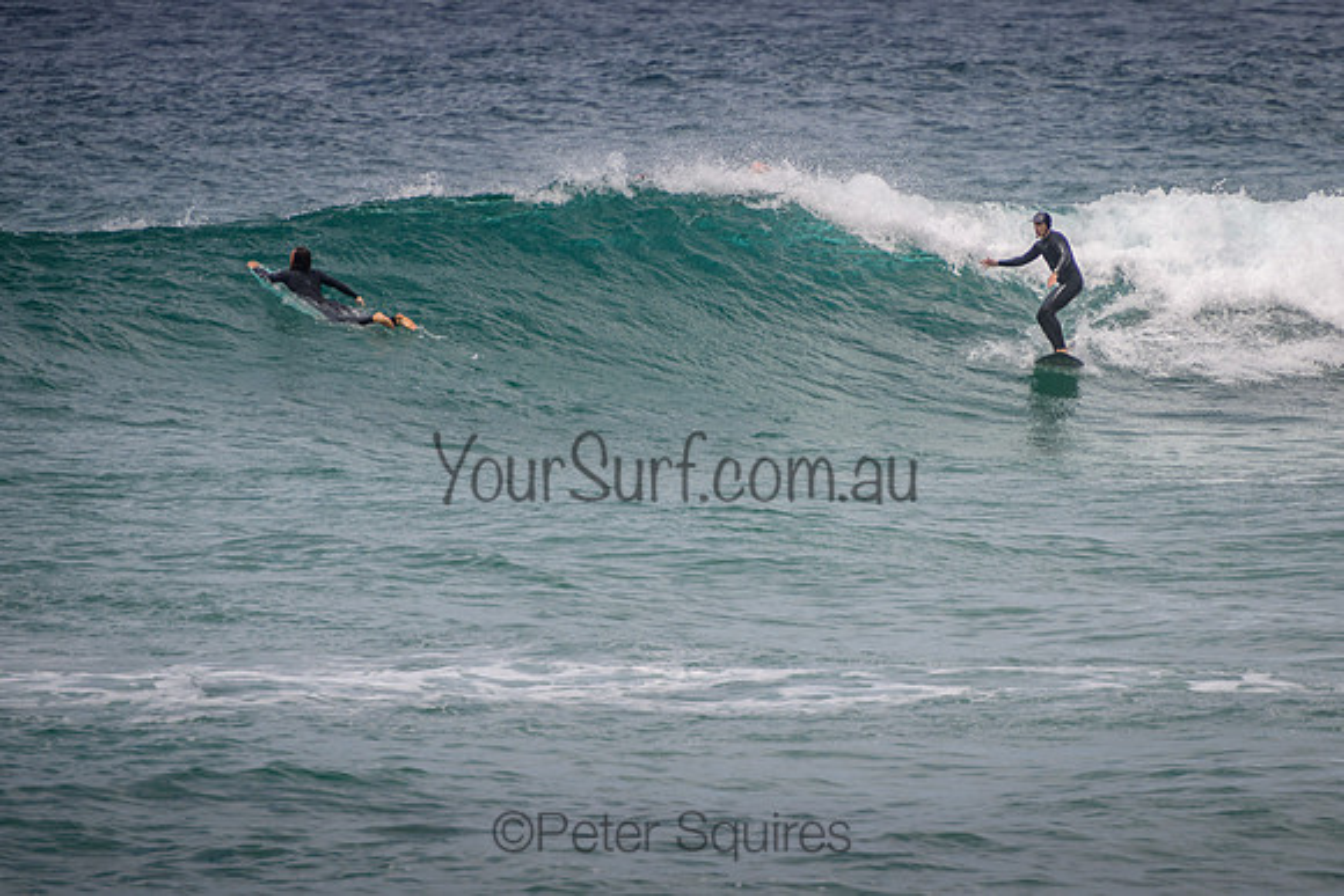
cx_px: 923
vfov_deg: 2.5
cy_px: 353
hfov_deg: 3.8
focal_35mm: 549
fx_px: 20513
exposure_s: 1/2000
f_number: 5.6
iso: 220
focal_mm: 400
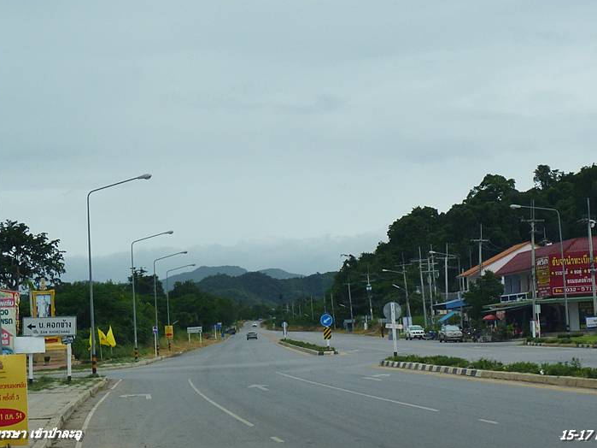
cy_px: 193
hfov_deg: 24.7
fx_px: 1362
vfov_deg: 18.6
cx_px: 303
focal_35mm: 79
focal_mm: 7.8
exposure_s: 1/125
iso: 80
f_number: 13
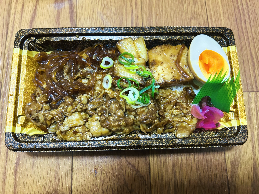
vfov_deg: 53.1
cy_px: 97
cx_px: 130
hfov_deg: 67.3
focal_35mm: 26
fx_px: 195
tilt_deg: -76.9
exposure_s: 1/33
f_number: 1.5
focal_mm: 5.7
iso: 400
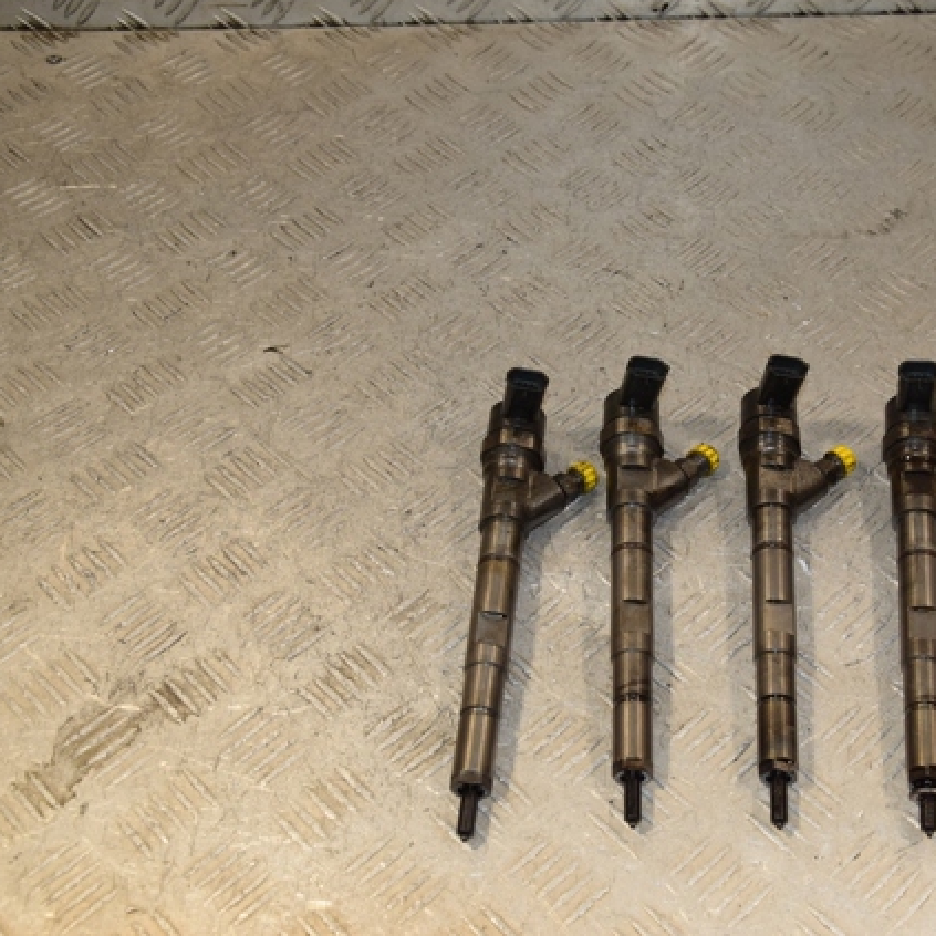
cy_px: 469
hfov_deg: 31.2
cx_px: 666
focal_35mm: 54
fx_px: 1652
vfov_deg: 31.6
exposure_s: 1/200
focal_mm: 28
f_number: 7.1
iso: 800
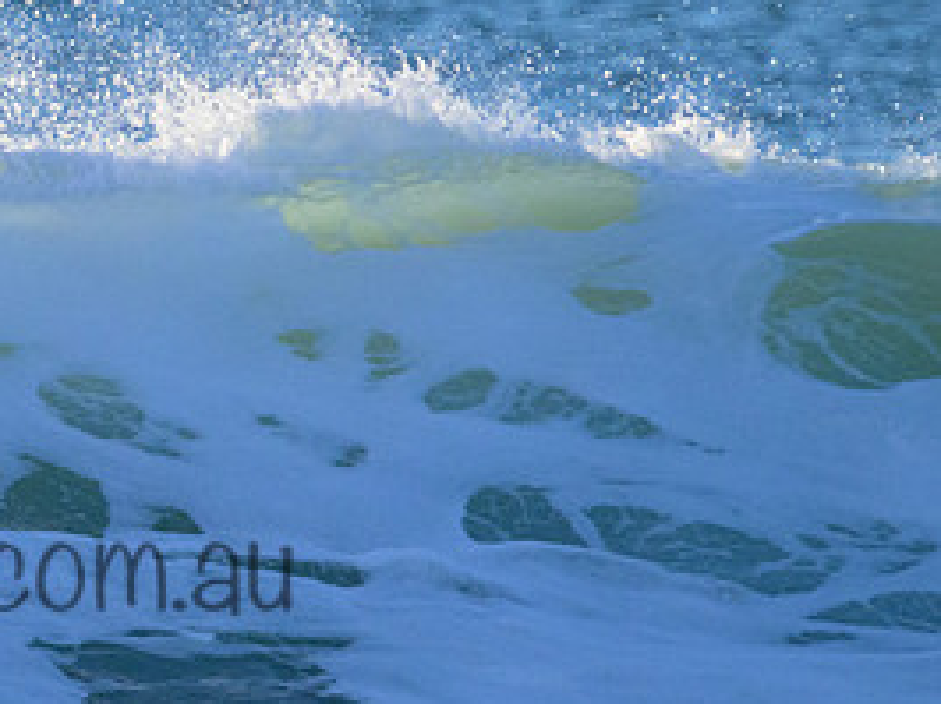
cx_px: -117
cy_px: 356
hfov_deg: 0.9
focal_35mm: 2231
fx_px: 60593
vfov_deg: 0.7
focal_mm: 800
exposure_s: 1/2000
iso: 4000
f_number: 11
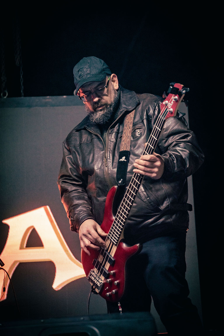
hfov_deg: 13.4
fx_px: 951
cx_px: 112
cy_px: 168
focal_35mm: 102
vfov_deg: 20.0
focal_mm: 102
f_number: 4.5
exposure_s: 1/200
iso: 2000
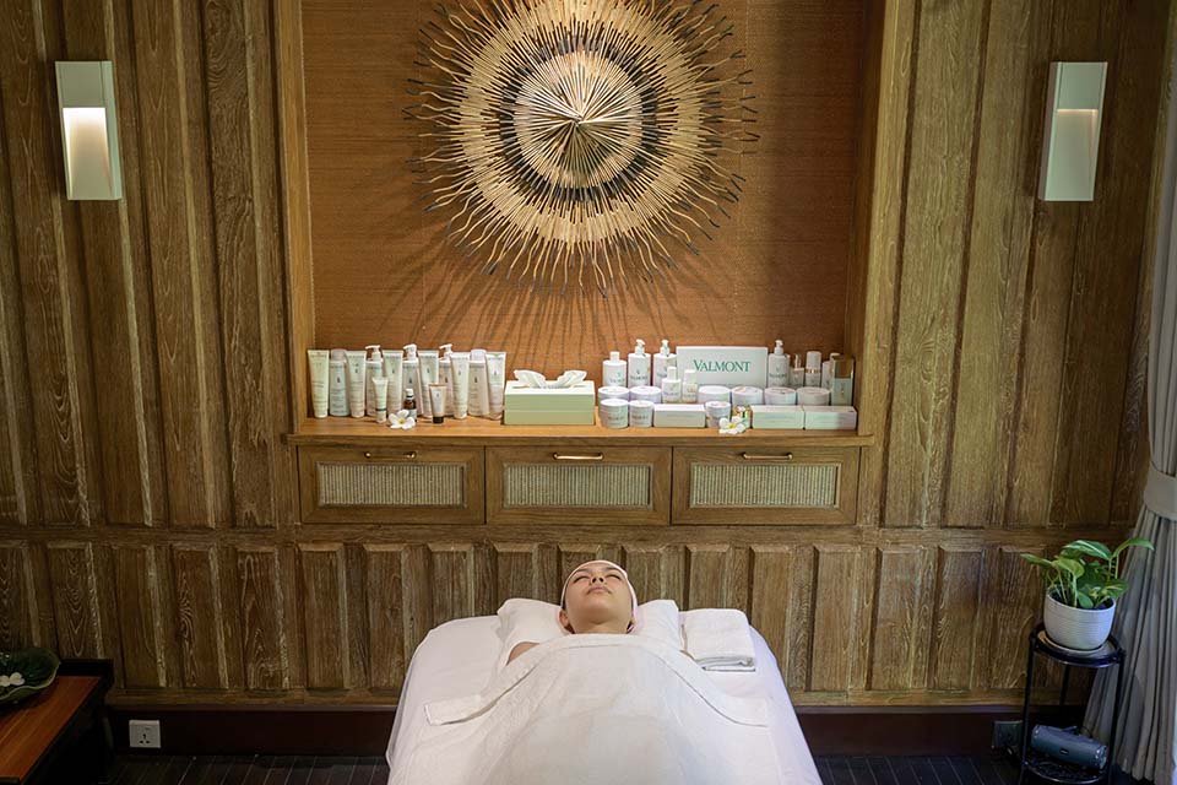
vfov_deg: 36.9
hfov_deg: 53.1
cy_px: 392
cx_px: 588
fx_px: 1177
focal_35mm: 36
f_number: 2.8
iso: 1250
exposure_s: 1/200
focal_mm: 36
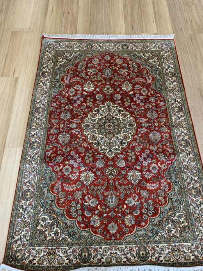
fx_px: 235
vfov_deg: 60.0
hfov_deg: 46.7
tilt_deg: -60.9
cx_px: 113
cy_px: 138
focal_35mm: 30
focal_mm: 4.25
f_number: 1.8
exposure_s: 1/69
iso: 100
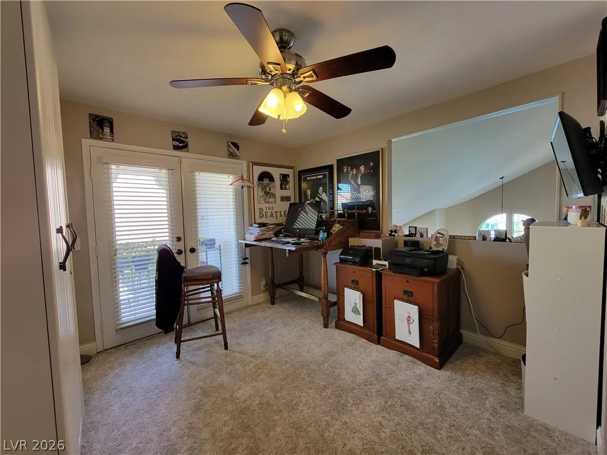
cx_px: 304
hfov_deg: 106.2
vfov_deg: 89.9
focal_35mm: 13
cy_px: 228
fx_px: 228
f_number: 2.2
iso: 160
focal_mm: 2.2
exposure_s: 1/60
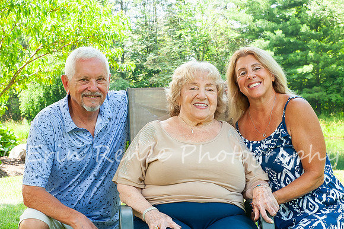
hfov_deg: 26.2
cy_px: 109
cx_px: 189
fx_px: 740
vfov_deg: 17.6
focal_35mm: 77
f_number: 14
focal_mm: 50
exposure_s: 1/125
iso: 800
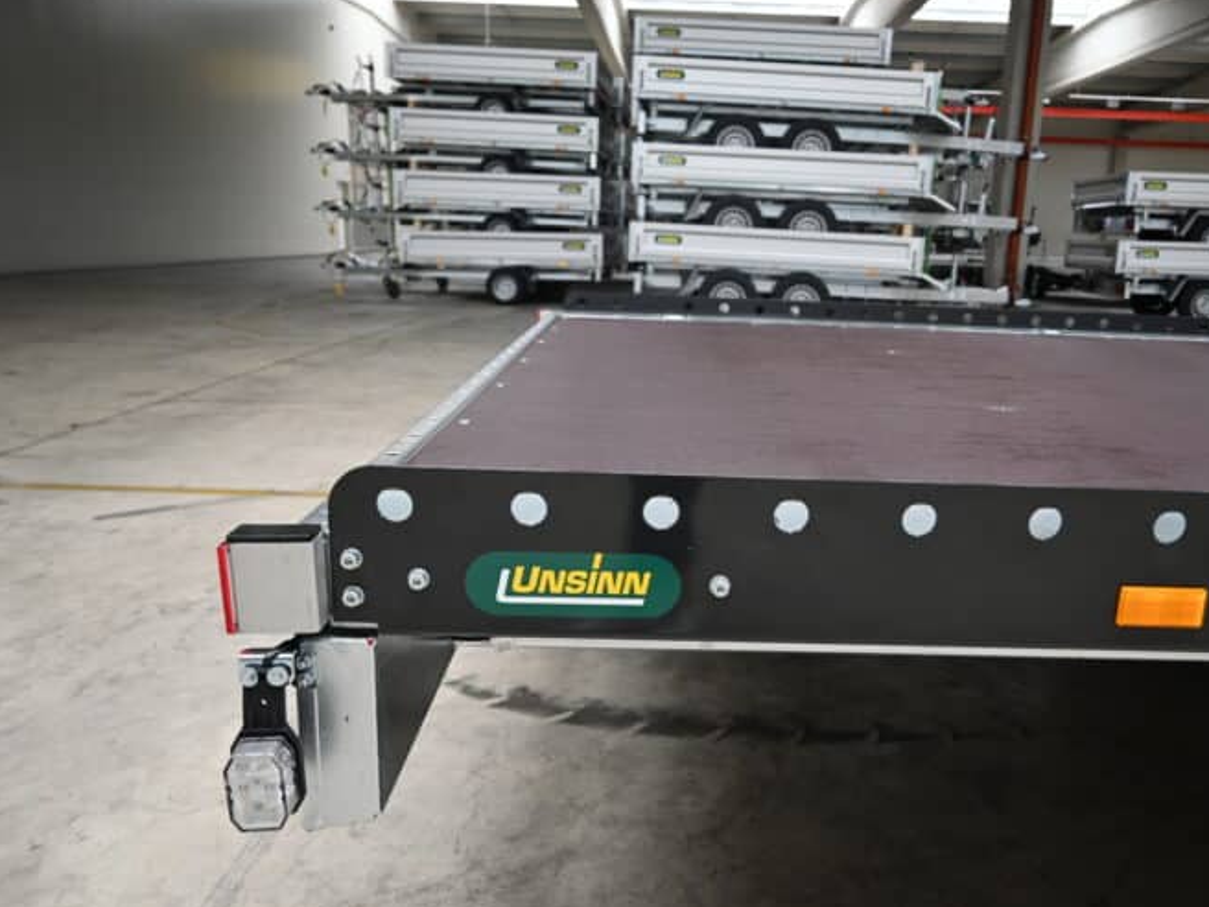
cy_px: 461
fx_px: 943
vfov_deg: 51.4
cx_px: 702
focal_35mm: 27
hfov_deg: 64.9
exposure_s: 1/125
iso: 500
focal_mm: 16
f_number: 3.5
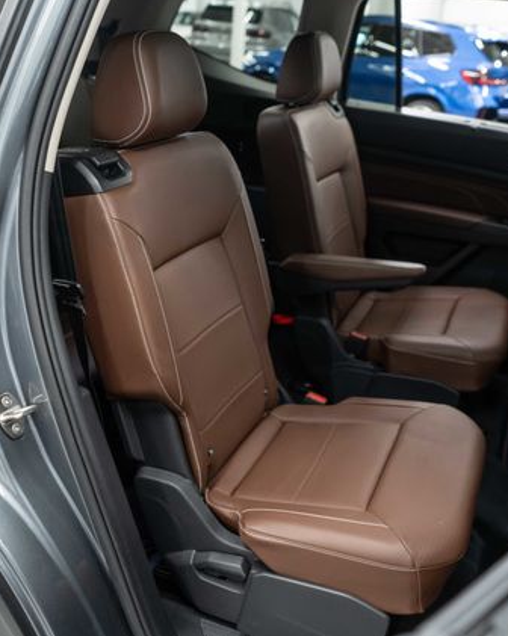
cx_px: 289
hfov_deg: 37.2
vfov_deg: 45.8
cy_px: 316
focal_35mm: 40
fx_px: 753
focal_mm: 28
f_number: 3.2
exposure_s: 1/40
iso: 1000
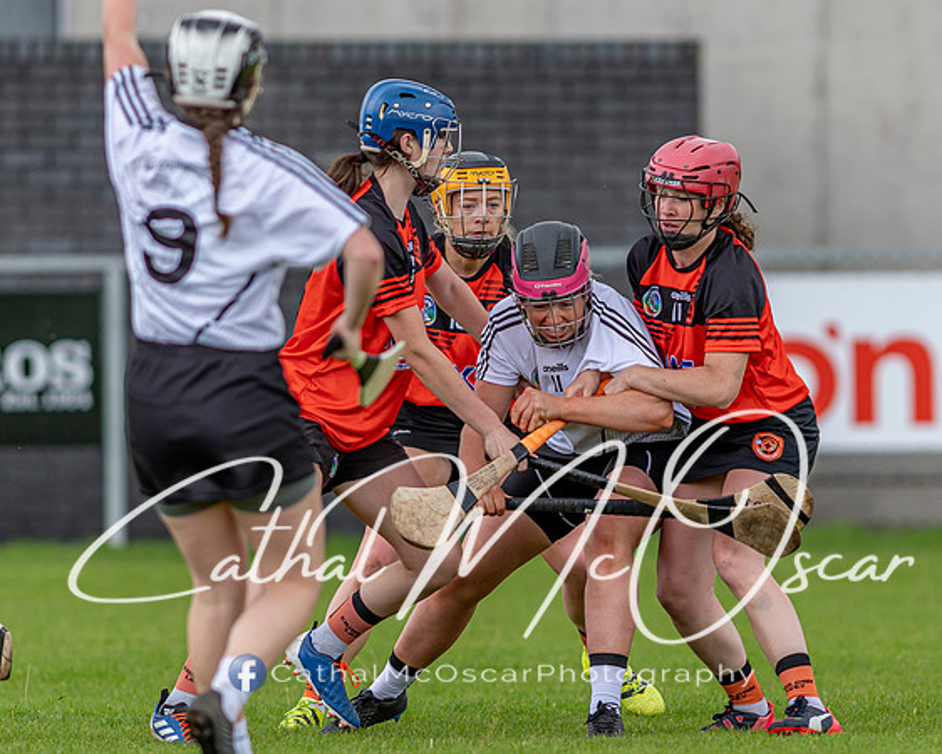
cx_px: 628
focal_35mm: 697
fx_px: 19443
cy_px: 427
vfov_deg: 2.2
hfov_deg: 2.8
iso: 110
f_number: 2.8
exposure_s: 1/1000
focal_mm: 300
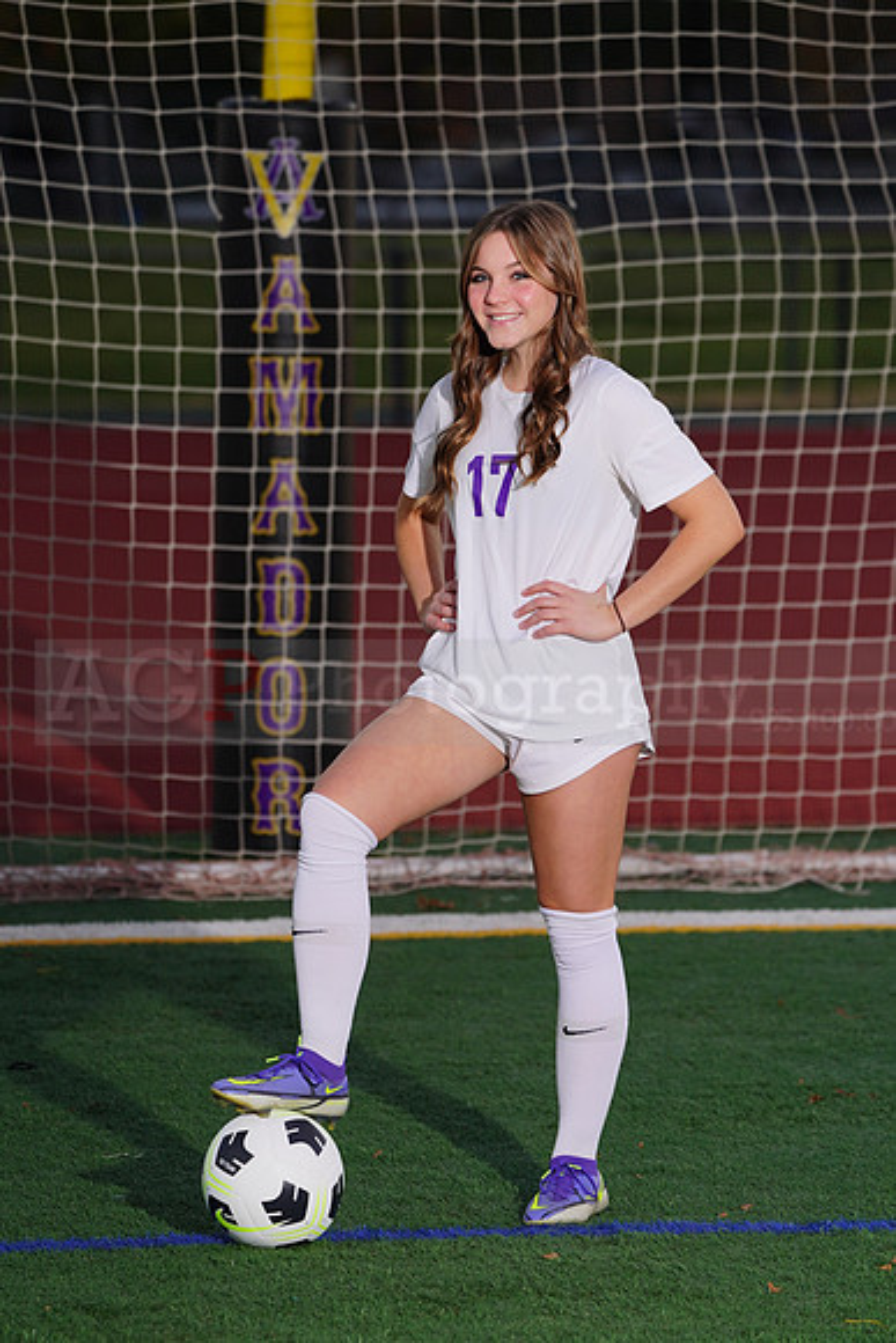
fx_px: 7462
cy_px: 672
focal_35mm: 200
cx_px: 448
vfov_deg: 10.3
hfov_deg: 6.9
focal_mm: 200
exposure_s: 1/200
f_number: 5.6
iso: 320
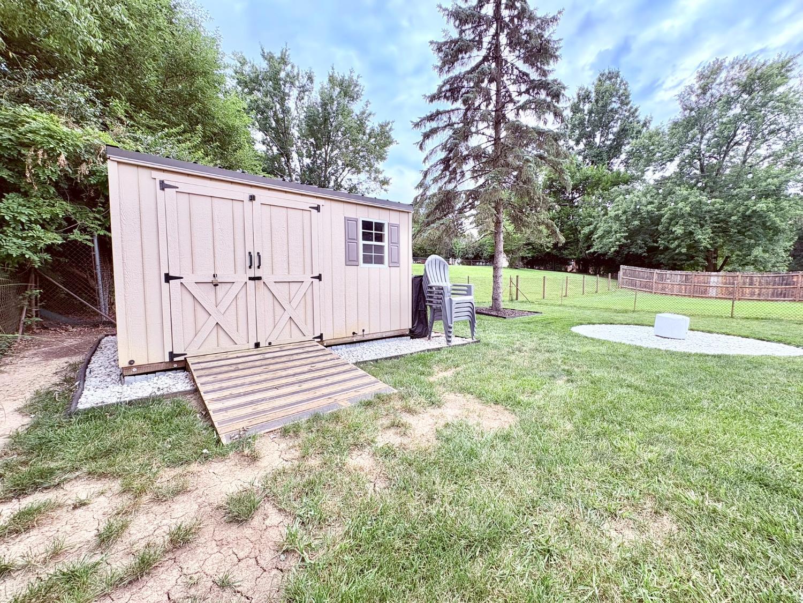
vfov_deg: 85.7
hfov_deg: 102.1
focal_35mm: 14
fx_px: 325
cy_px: 302
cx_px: 402
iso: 64
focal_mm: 2.22
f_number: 2.2
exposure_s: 1/362
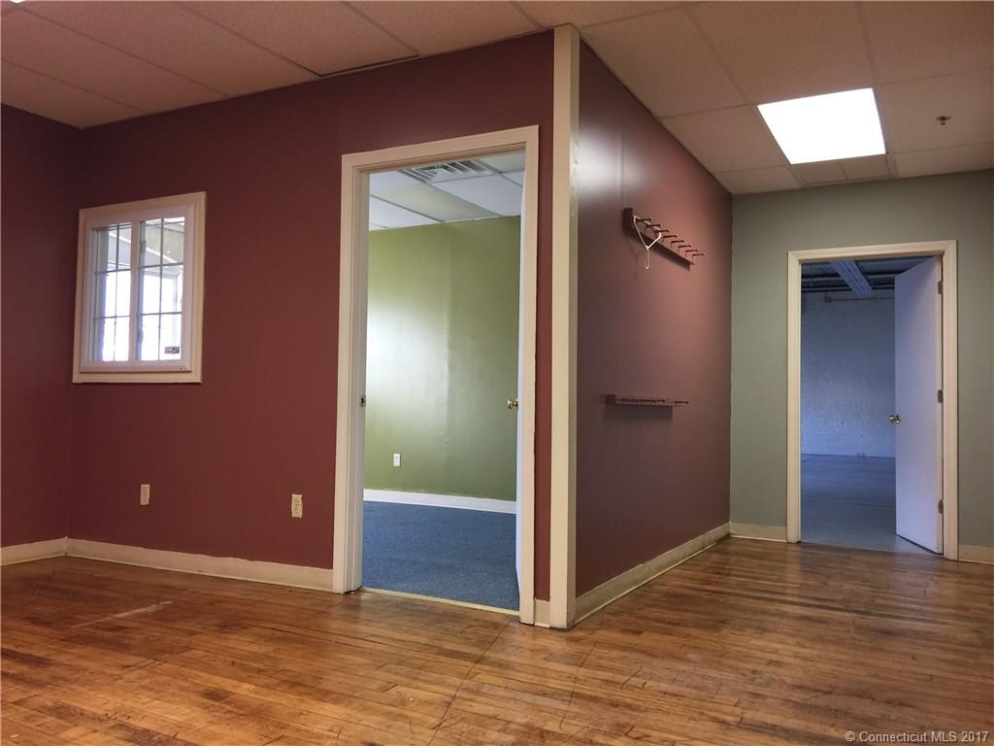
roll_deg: -0.6
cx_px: 497
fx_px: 833
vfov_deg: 48.2
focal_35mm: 29
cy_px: 373
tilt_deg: +1.0
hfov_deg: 61.7
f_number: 2.2
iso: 40
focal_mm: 4.15
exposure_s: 1/30
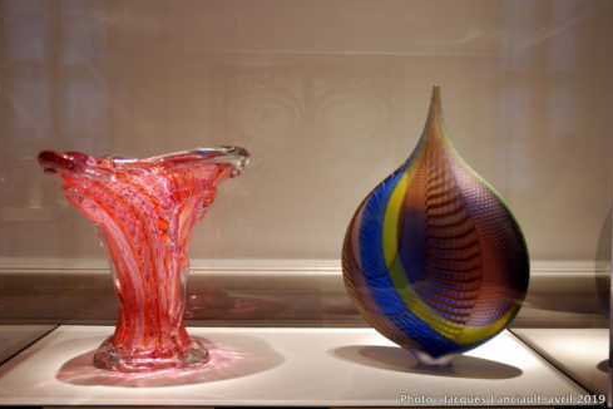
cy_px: 208
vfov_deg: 32.2
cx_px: 307
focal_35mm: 42
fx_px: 707
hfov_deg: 46.9
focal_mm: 27
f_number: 3.8
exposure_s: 1/20
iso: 800
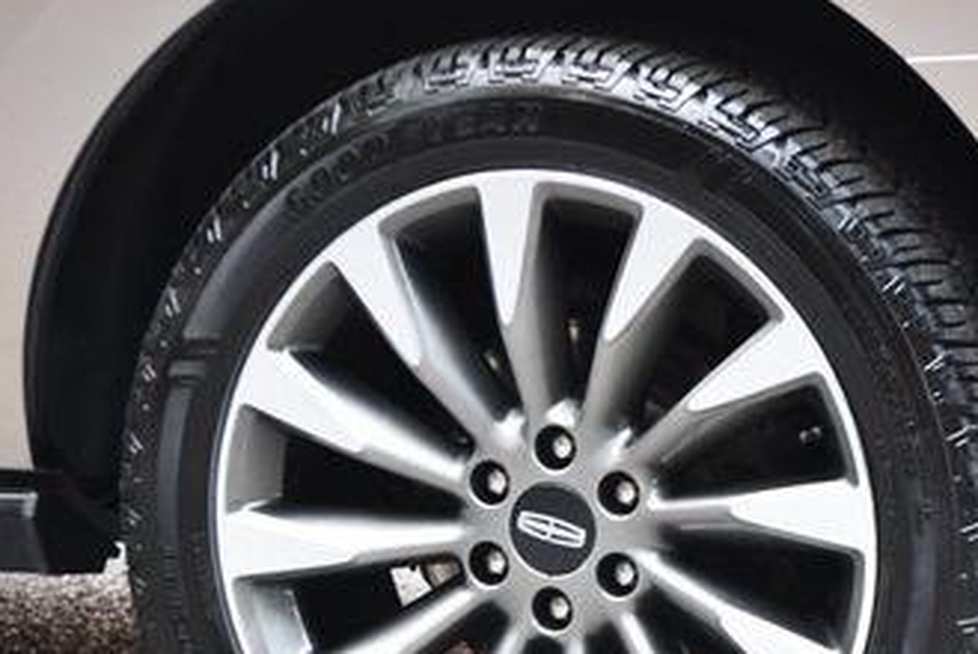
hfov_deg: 7.7
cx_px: 609
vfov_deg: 5.1
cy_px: 511
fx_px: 7287
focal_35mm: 268
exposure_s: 1/160
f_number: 4.8
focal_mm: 92
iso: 800
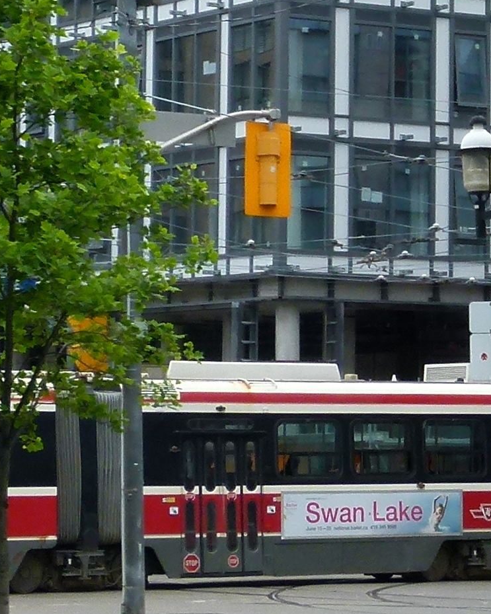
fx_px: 3216
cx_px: 561
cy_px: 69
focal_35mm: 177
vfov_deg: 10.8
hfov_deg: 8.6
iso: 100
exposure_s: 1/320
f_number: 4
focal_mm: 7
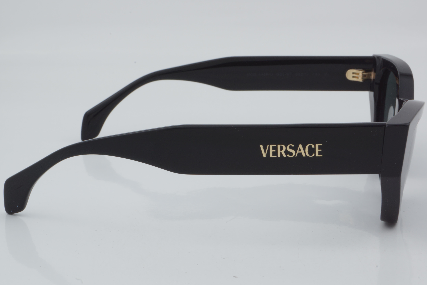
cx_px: 214
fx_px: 978
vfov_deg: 16.6
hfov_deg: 24.6
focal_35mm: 82
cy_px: 142
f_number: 29
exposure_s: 1/4
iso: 100
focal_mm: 55
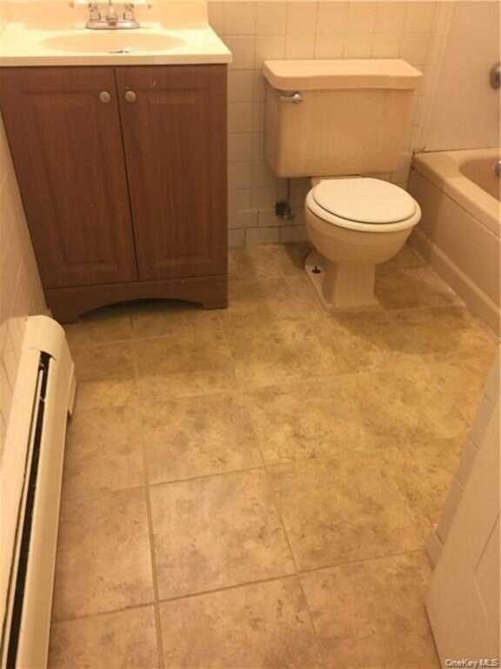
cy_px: 334
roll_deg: -1.7
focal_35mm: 29
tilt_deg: -36.0
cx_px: 250
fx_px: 560
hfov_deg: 48.2
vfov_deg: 61.7
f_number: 2.2
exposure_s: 1/15
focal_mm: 4.15
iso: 200
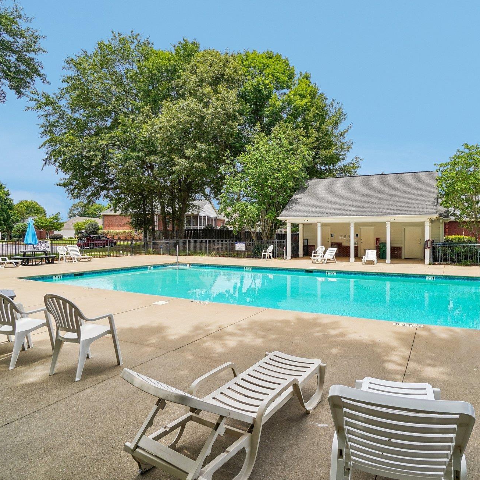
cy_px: 239
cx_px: 303
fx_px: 314
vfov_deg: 74.8
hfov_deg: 73.4
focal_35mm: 20
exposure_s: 1/250
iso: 100
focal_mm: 10
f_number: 8
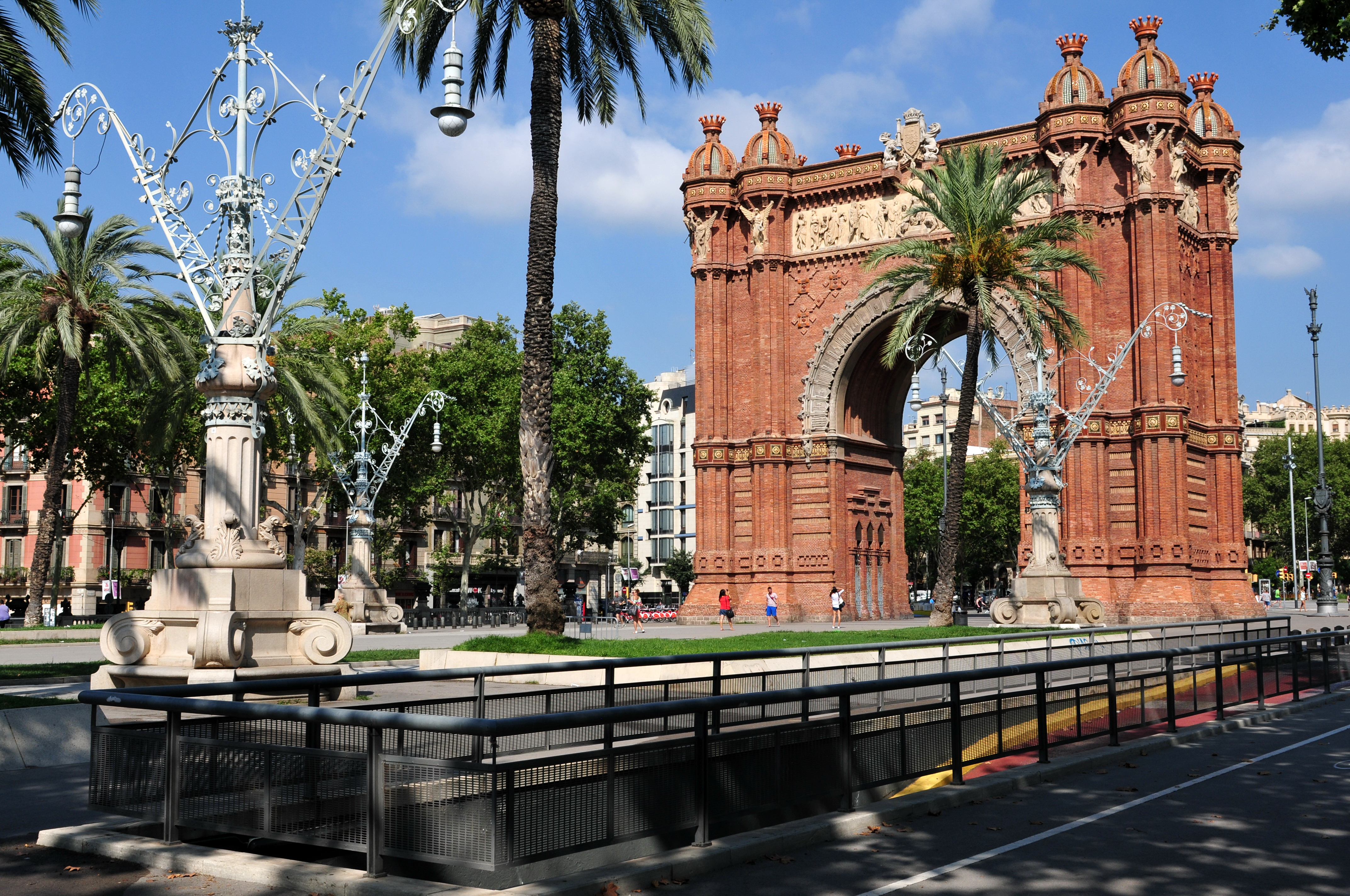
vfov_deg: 32.9
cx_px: 675
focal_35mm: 40
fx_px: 1517
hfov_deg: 48.0
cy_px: 448
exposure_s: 1/400
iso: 200
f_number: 10
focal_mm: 27
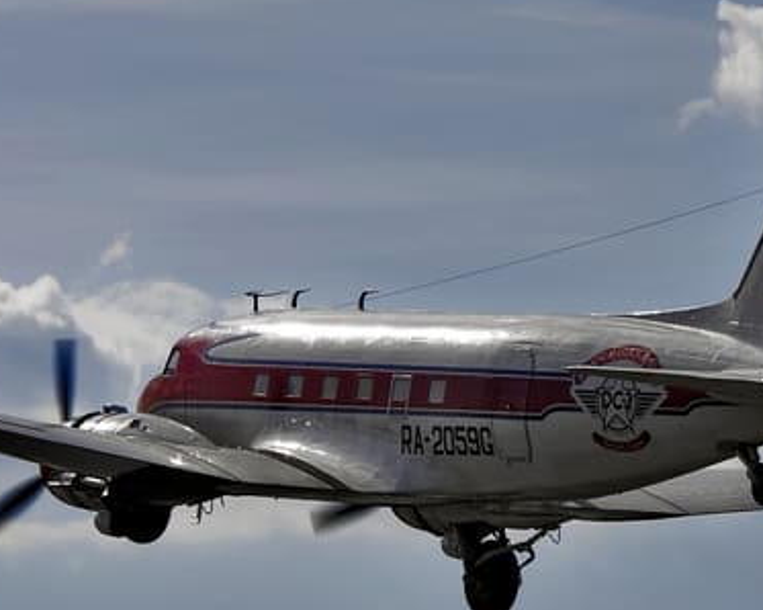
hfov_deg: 8.0
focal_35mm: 241
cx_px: 493
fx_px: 5439
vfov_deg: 6.4
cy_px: 404
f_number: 10
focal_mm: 150
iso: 500
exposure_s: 1/800
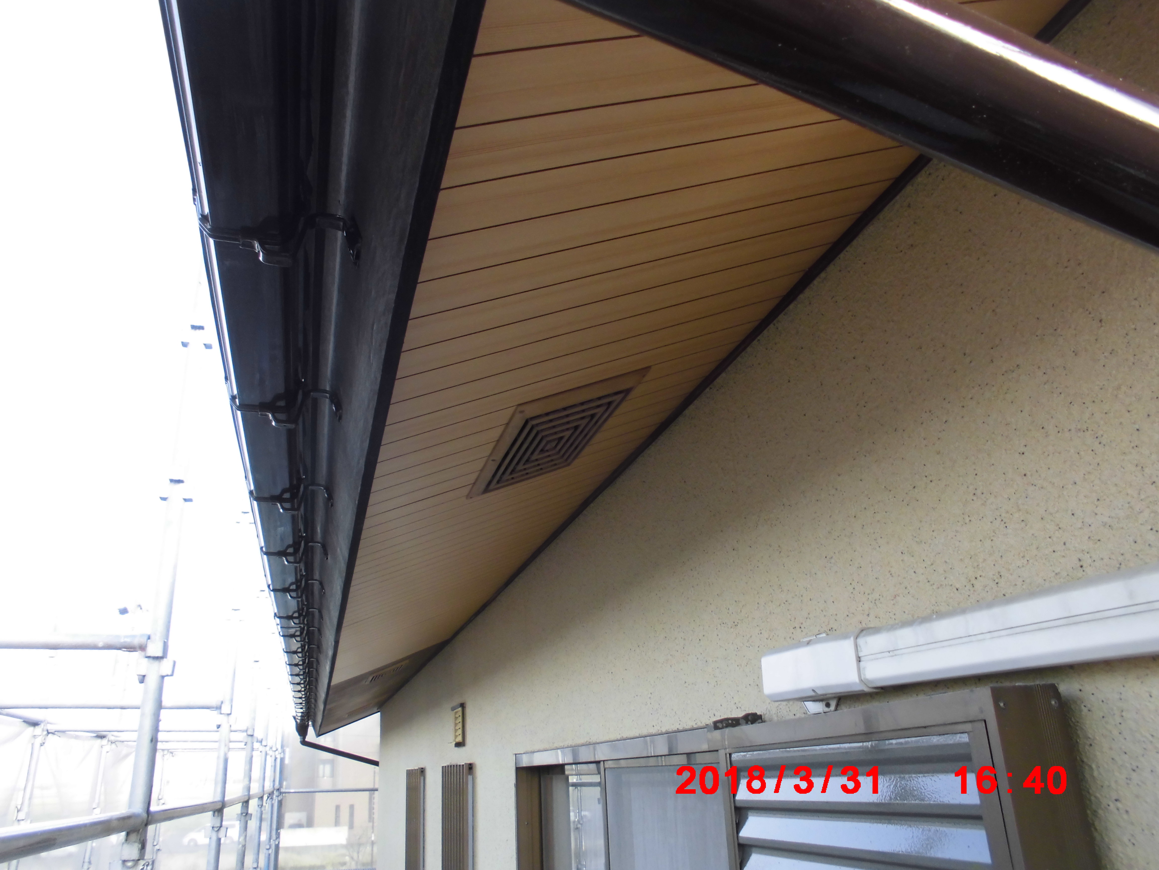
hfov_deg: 67.3
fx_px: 871
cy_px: 435
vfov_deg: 53.1
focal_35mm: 26
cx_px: 580
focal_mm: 4.6
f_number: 3.5
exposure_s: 1/60
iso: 100
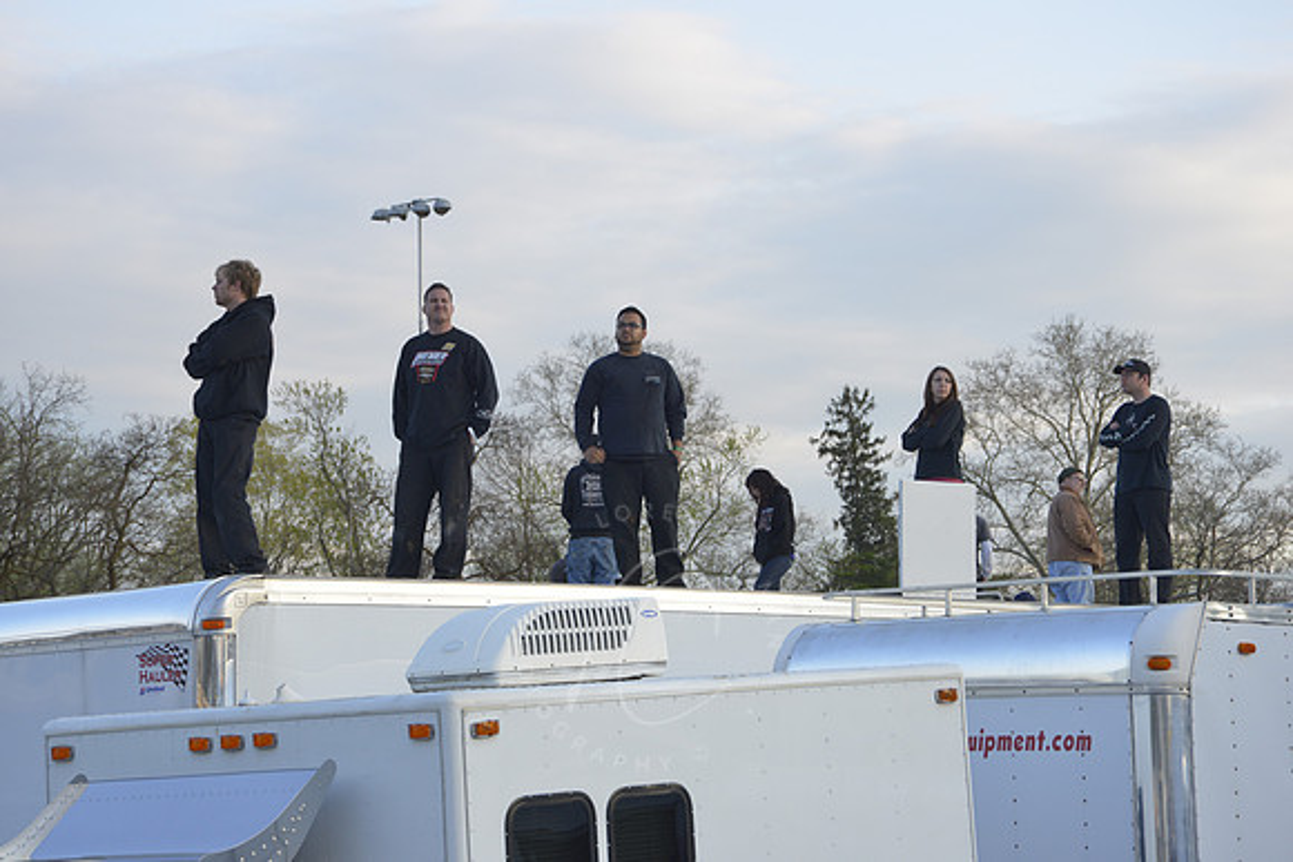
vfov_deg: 15.2
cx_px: 646
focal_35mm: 90
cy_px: 431
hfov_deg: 22.6
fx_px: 3233
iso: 800
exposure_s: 1/250
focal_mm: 90
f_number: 8
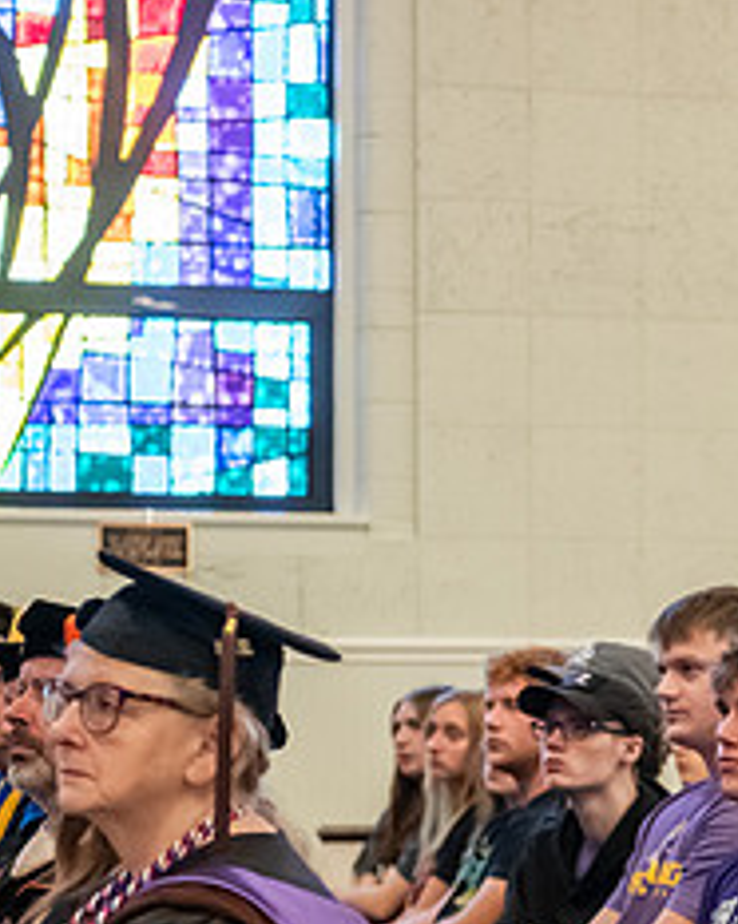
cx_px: 889
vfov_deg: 14.7
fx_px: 3581
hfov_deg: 11.5
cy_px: 625
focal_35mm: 131
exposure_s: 1/160
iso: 4000
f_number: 3.2
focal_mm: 56
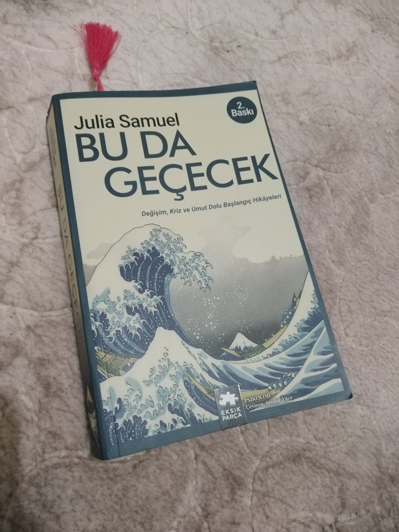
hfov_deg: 53.1
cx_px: 200
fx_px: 400
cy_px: 266
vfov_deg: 67.3
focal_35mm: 26
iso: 669
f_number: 1.8
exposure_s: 1/20
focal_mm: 3.62
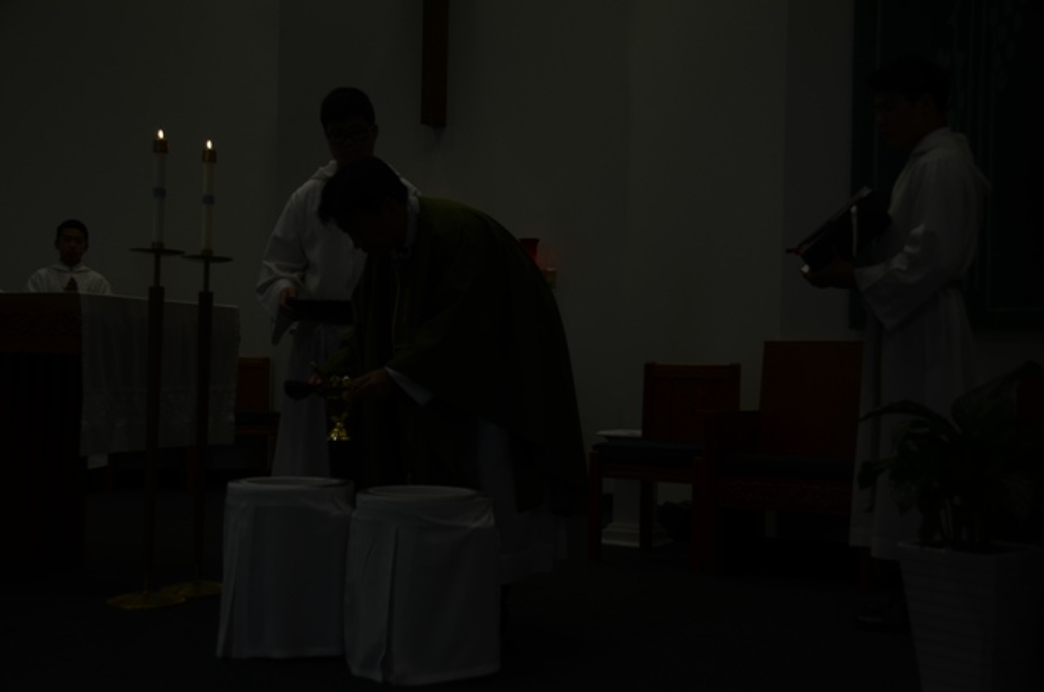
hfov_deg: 42.4
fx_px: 1346
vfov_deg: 28.8
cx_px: 522
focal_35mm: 46
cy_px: 346
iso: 100
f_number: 5
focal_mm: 31
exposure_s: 1/50
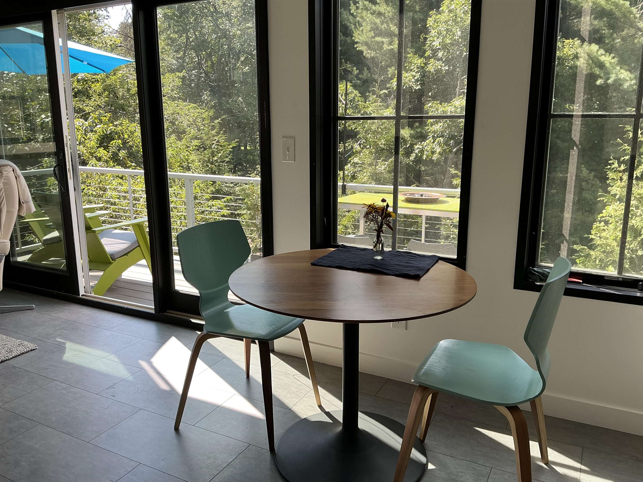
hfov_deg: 63.4
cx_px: 322
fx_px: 520
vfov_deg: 49.7
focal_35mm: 28
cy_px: 241
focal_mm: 3
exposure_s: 1/171
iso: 20
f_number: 1.8
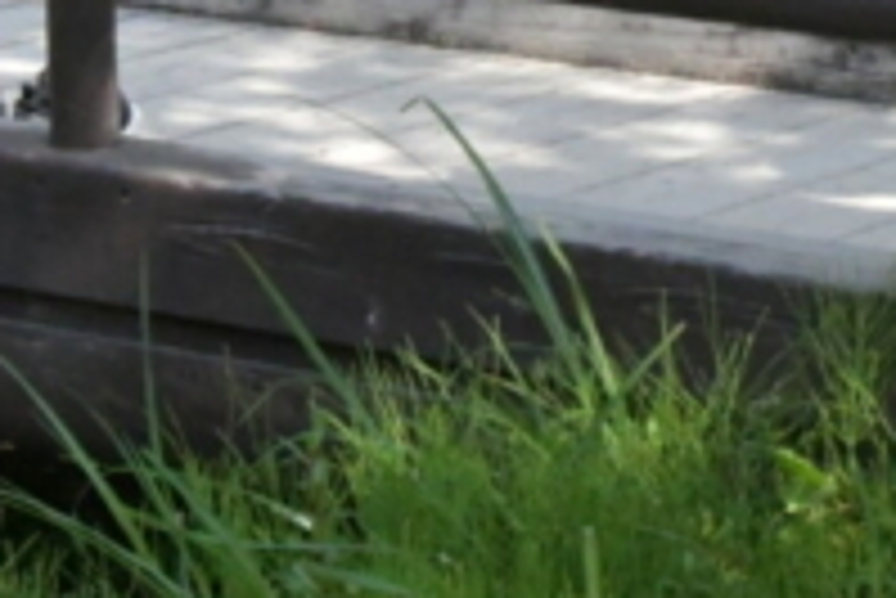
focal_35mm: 220
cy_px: -522
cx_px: 545
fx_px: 5479
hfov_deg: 9.3
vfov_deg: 6.1
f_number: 20
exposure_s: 1/1250
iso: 8000
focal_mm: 38
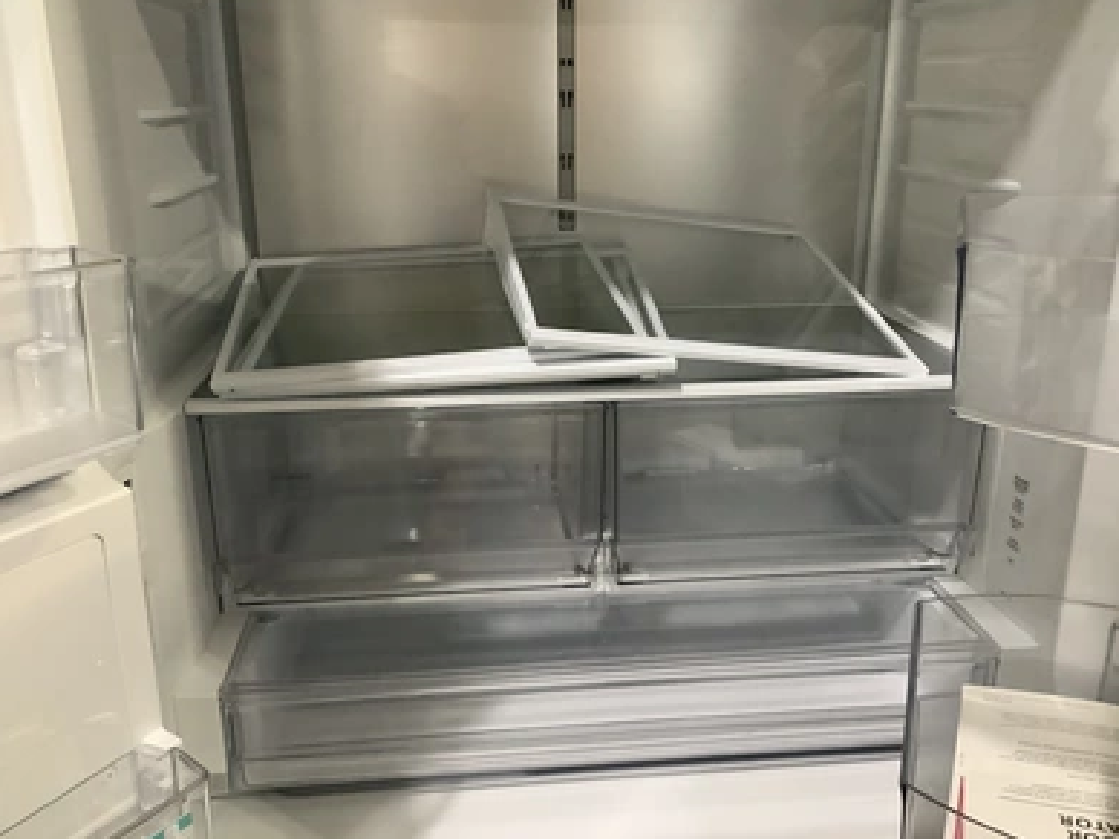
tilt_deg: -17.4
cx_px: 574
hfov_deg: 56.8
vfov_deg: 44.2
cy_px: 418
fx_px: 1034
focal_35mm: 32
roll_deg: +0.1
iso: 320
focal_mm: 3.3
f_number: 2.4
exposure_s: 1/40
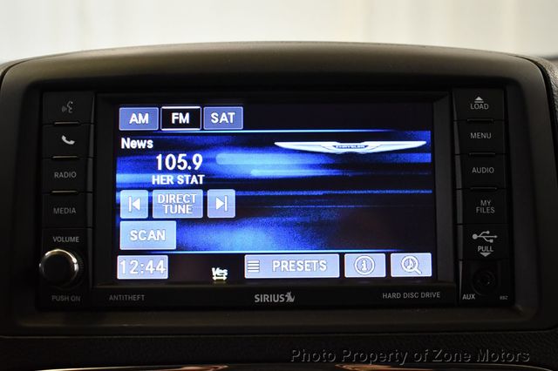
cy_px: 186
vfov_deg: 29.2
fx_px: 713
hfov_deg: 42.8
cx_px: 279
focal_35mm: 46
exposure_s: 1/125
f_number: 4.2
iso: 2800
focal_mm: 31
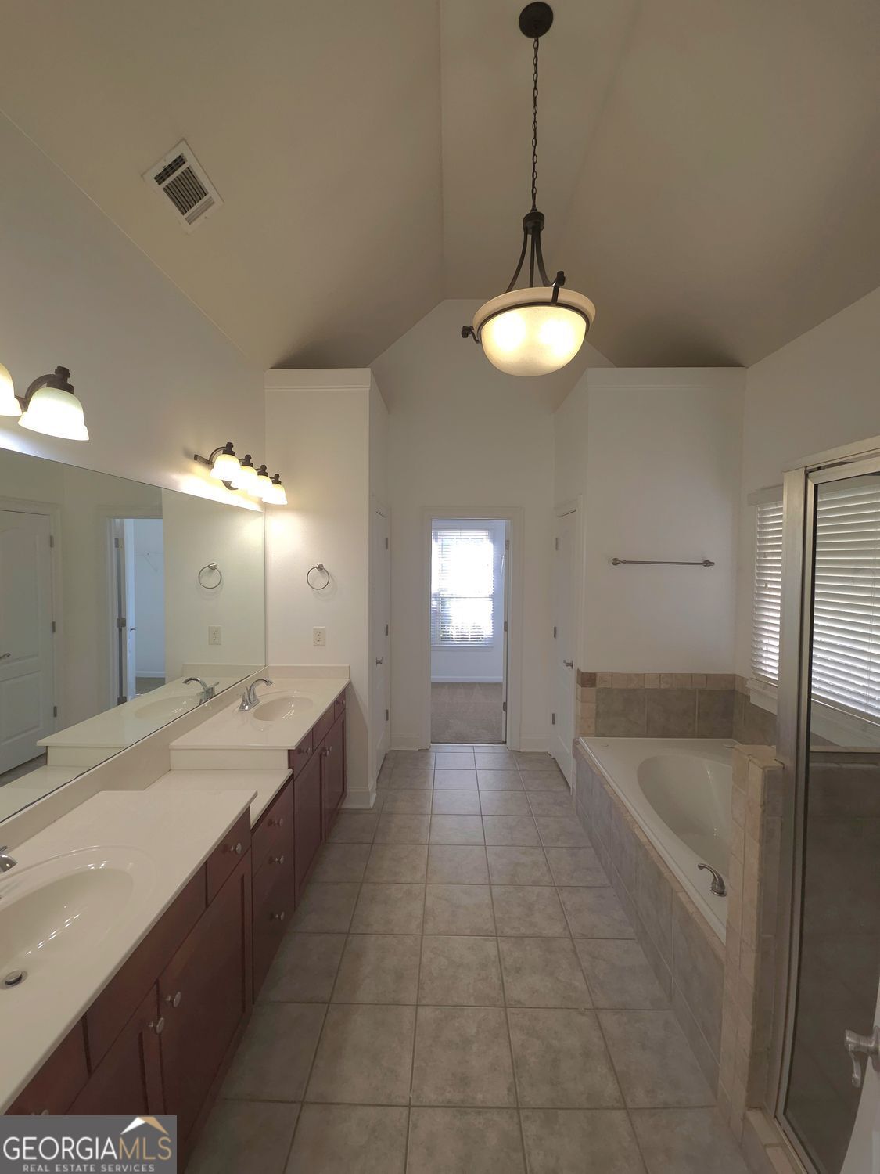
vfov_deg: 106.2
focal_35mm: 13
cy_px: 587
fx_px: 441
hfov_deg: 89.9
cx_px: 440
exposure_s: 1/50
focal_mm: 2.2
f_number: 2.2
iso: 50
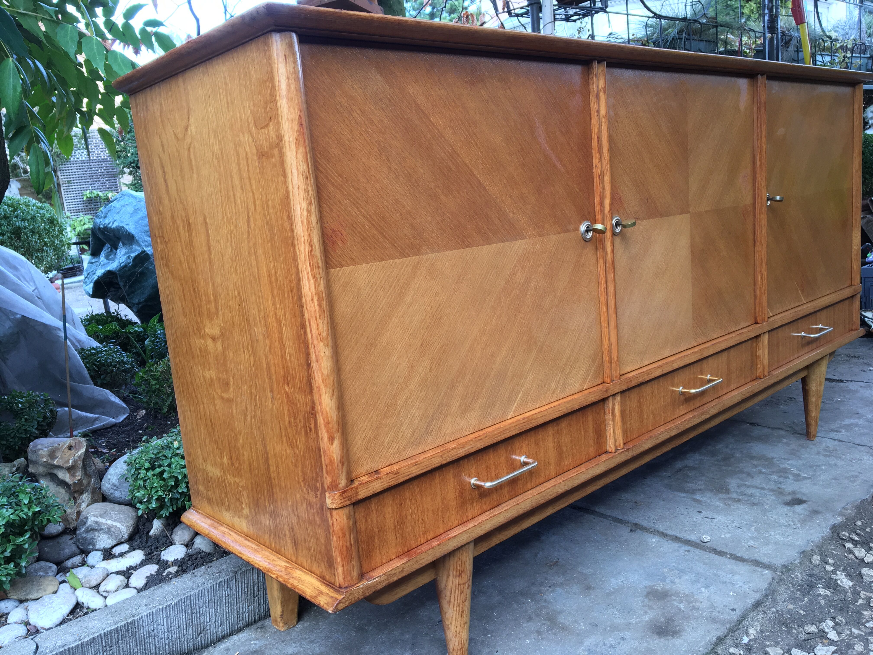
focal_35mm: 29
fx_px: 731
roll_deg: +6.3
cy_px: 328
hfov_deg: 61.7
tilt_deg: -9.2
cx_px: 436
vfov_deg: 48.2
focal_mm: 4.15
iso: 32
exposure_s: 1/50
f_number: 2.2
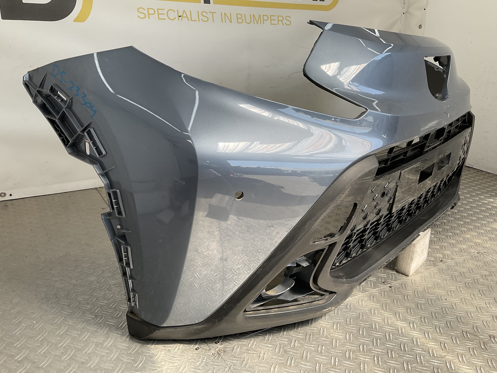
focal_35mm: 29
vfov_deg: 48.2
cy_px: 186
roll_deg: -4.2
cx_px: 248
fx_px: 416
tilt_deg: -20.1
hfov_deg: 61.7
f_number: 1.8
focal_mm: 3
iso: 16
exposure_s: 1/342
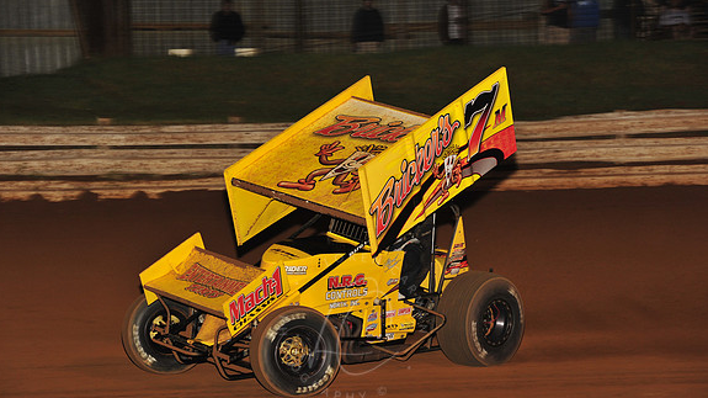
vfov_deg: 9.2
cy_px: 213
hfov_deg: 16.3
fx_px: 2477
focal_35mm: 132
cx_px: 352
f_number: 7.1
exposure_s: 1/320
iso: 1000
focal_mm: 125
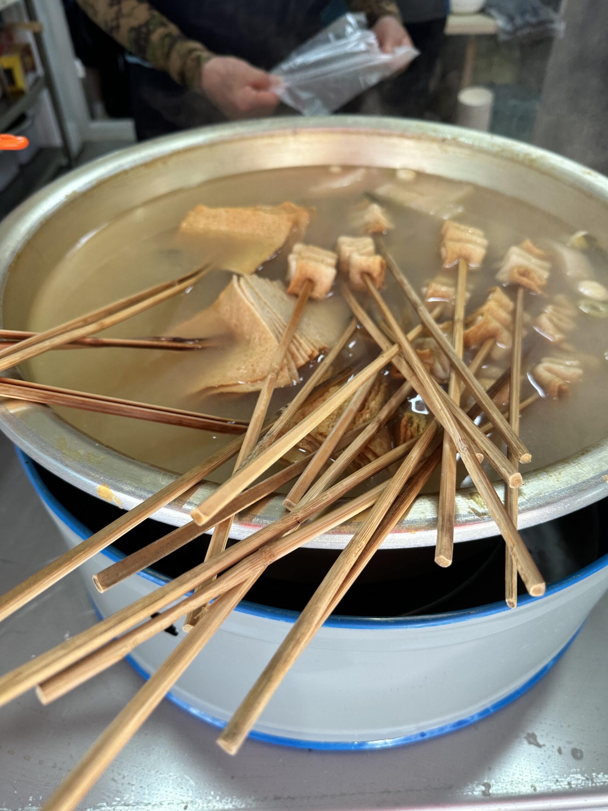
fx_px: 562
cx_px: 304
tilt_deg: -45.3
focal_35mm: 24
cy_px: 406
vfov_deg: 71.6
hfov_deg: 56.8
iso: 64
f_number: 1.78
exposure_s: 1/120
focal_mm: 6.86
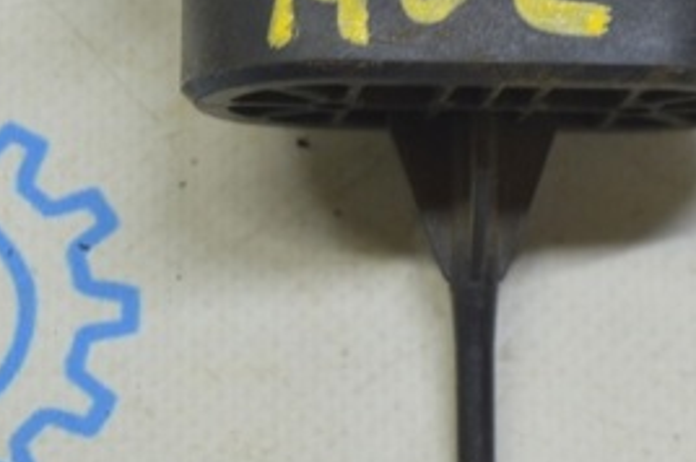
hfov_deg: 10.4
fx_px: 3808
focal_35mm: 197
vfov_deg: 6.9
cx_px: 540
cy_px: 48
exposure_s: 1/20
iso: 400
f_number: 5.6
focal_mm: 55
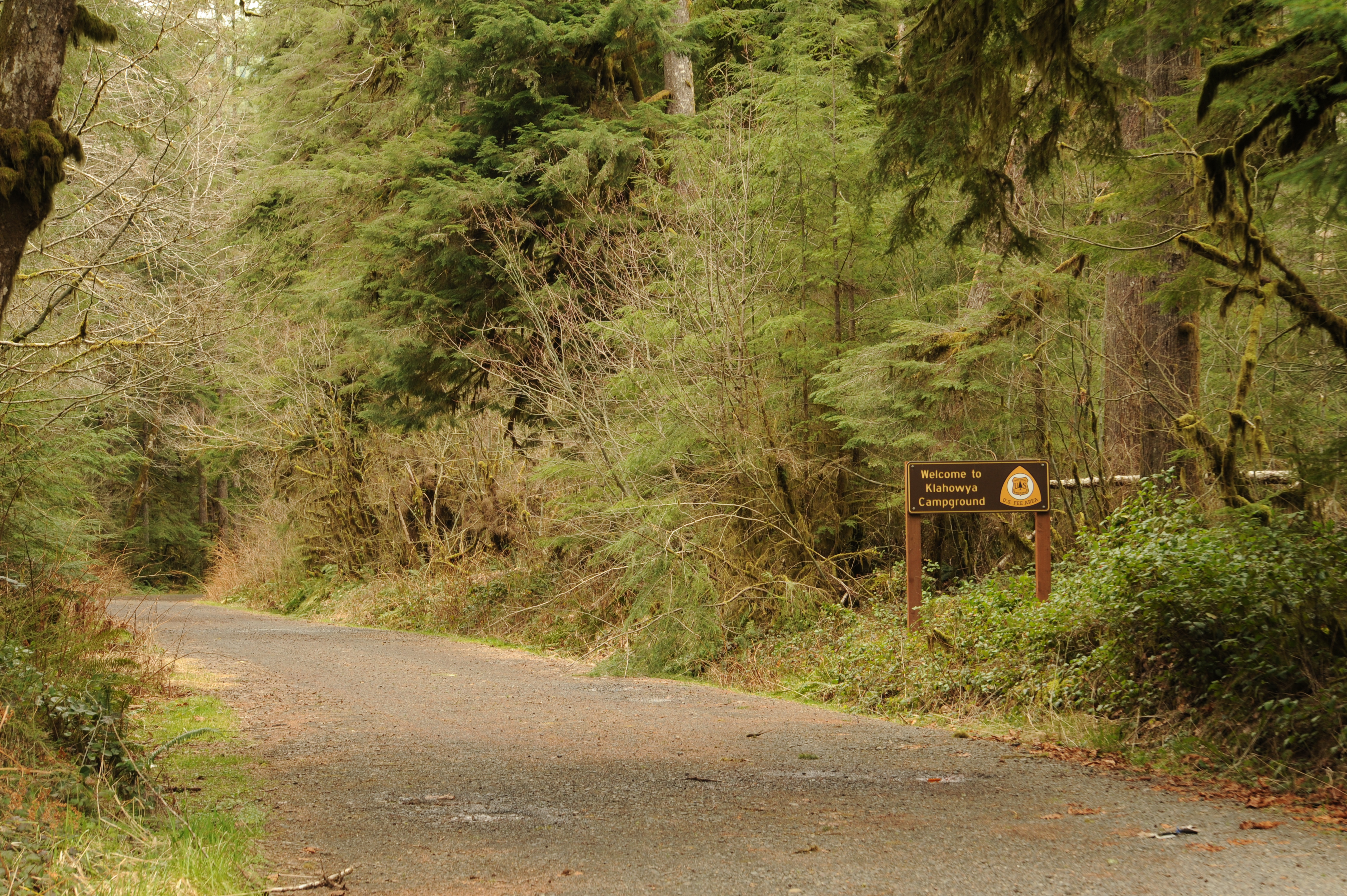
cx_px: 674
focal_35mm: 75
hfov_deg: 27.0
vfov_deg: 18.2
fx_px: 2804
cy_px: 448
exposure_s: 1/30
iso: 400
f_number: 10
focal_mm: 75
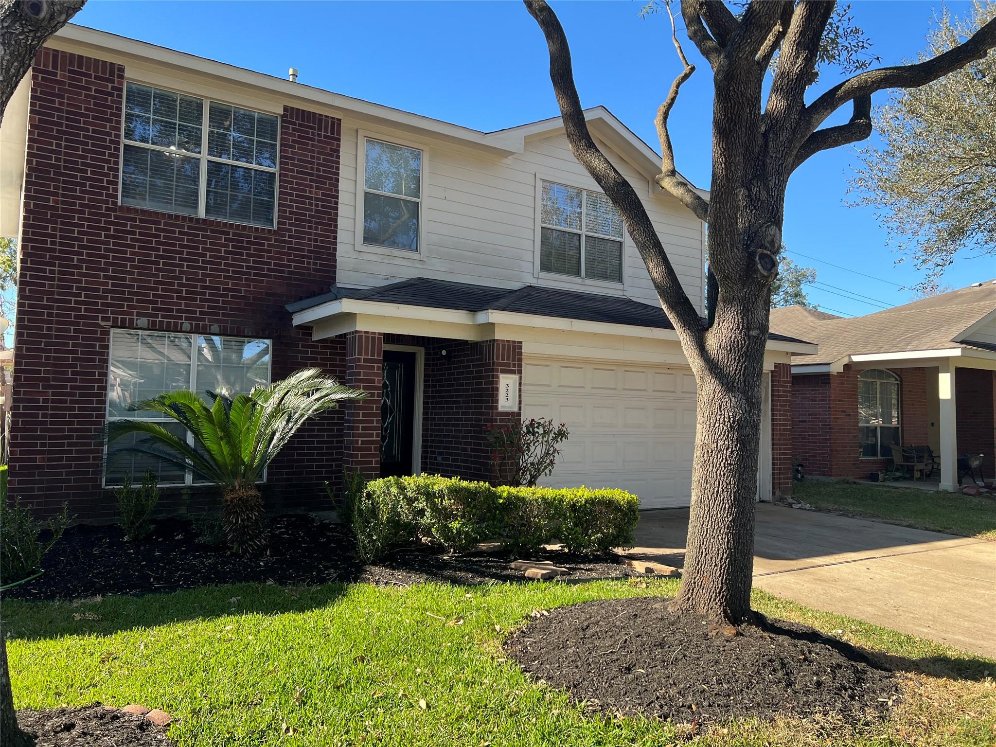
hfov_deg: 67.3
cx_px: 498
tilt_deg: +4.1
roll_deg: -2.1
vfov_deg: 53.1
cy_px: 374
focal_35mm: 26
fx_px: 748
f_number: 1.5
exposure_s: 1/840
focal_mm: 5.7
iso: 50
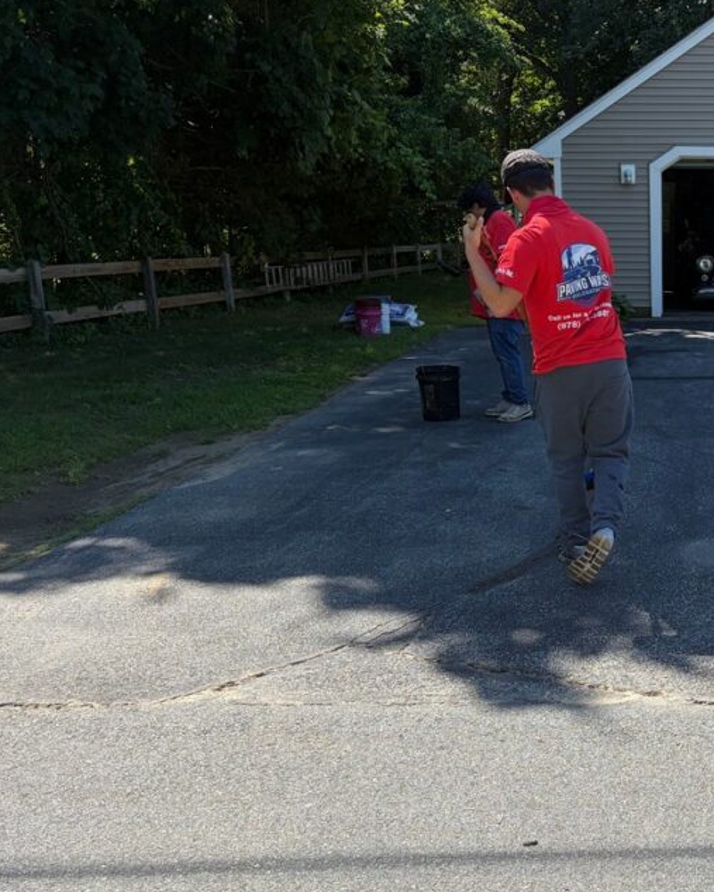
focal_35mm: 41
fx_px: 1083
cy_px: 522
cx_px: 713
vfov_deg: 44.6
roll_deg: -0.3
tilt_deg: -15.5
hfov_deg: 33.4
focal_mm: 5.96
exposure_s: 1/1451
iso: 50
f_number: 1.6
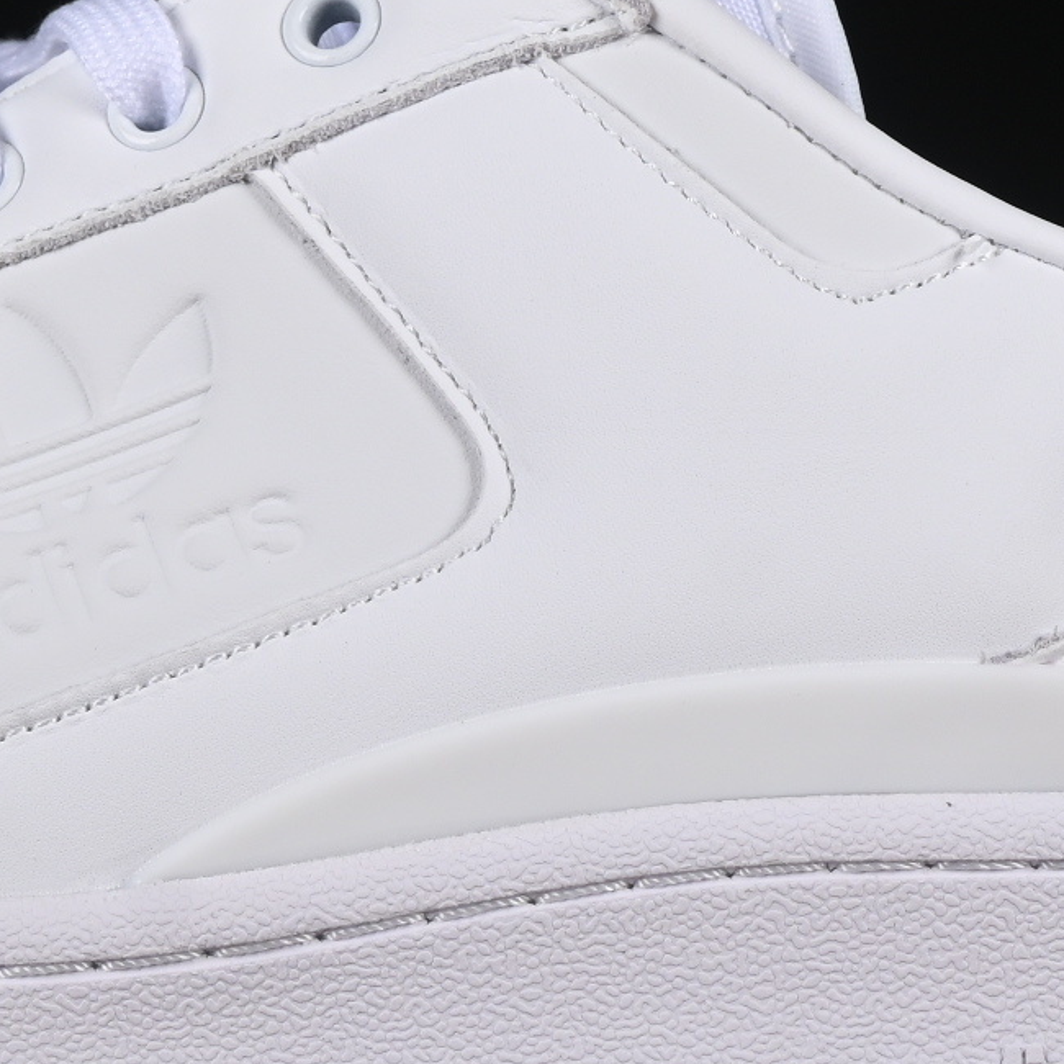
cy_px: 349
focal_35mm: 273
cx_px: 105
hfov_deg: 6.4
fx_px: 9494
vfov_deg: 6.4
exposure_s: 1/160
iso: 160
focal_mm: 50
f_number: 8
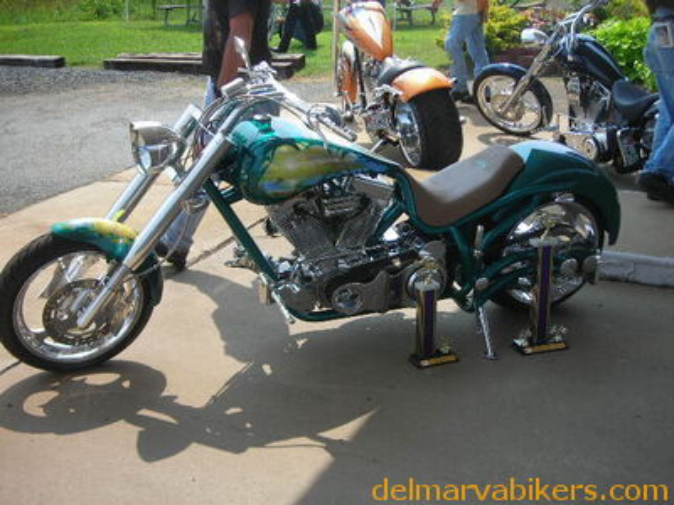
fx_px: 915
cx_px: 337
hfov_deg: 40.4
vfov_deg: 30.9
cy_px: 252
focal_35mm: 47
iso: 50
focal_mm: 7.8
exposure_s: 1/359
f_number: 3.4
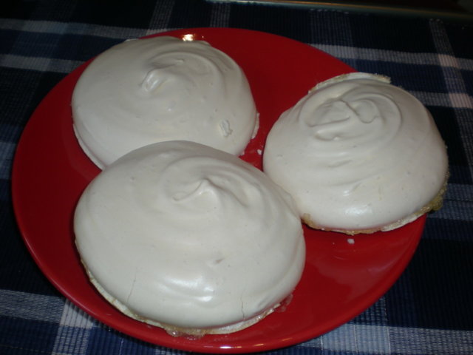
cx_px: 236
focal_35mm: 38
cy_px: 178
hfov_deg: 49.0
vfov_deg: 37.7
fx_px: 519
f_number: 3.1
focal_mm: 6.3
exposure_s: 1/40.1
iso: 50
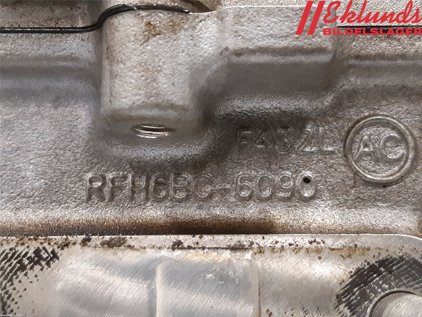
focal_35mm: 26
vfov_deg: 53.1
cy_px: 158
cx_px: 211
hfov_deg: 67.3
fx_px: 317
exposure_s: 1/33
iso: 250
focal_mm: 3.93
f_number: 1.7
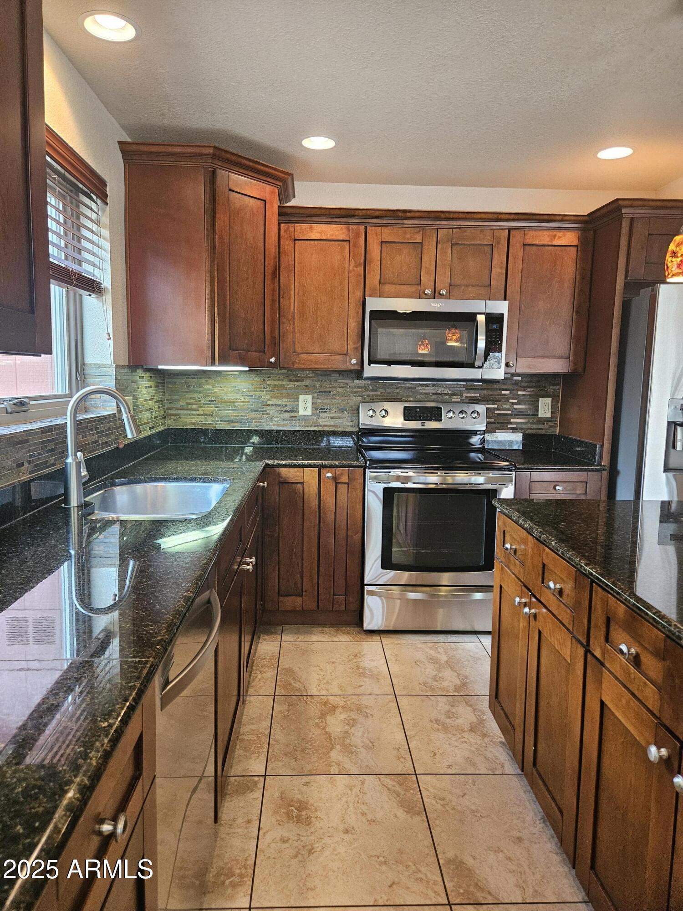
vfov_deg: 73.9
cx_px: 342
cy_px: 456
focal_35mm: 23
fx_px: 605
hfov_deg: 58.9
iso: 500
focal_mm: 5.4
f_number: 1.8
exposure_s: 1/120
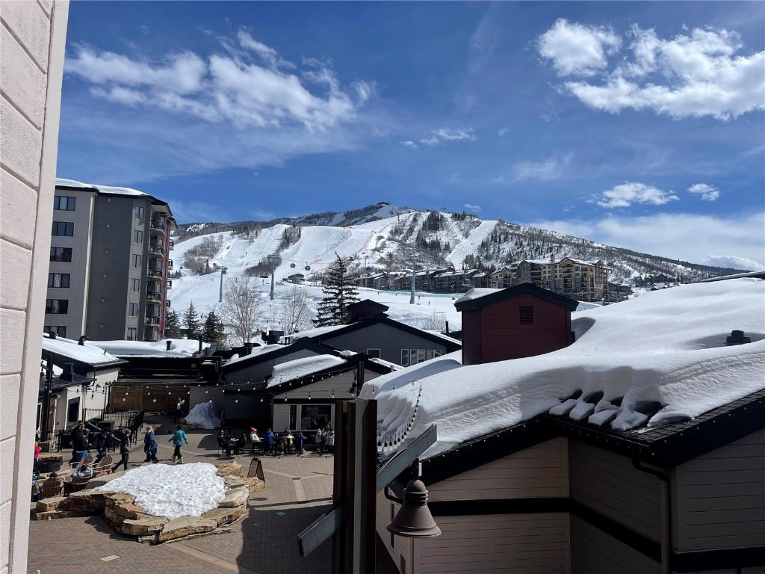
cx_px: 382
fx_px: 552
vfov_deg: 54.9
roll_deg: -0.7
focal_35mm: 25
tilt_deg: +5.6
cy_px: 287
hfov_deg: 69.4
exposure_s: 1/10000
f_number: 1.6
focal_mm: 5.1
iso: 32
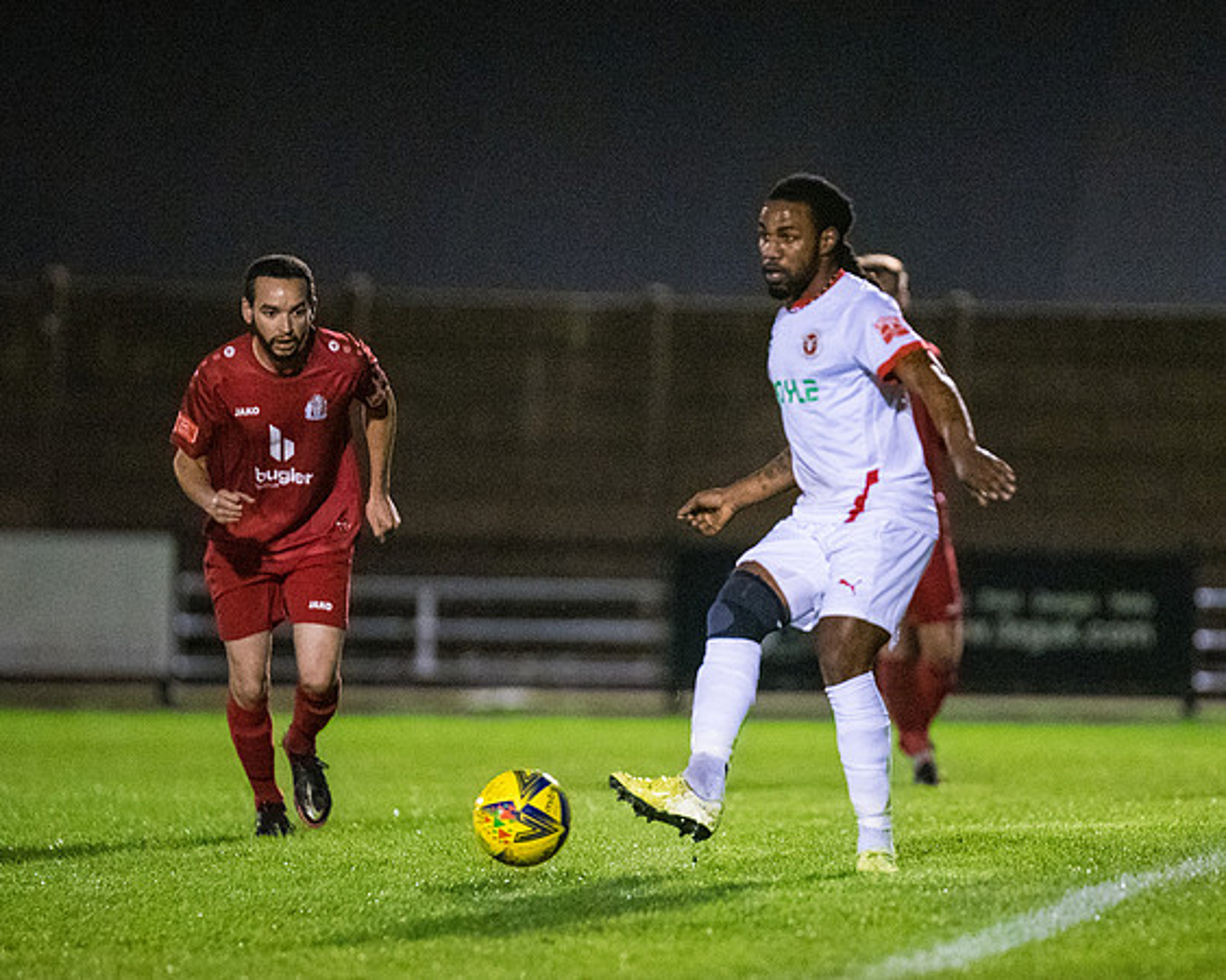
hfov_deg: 4.6
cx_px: 774
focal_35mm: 420
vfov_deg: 3.7
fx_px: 15251
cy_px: 544
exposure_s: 1/1250
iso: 10000
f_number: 2.8
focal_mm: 300
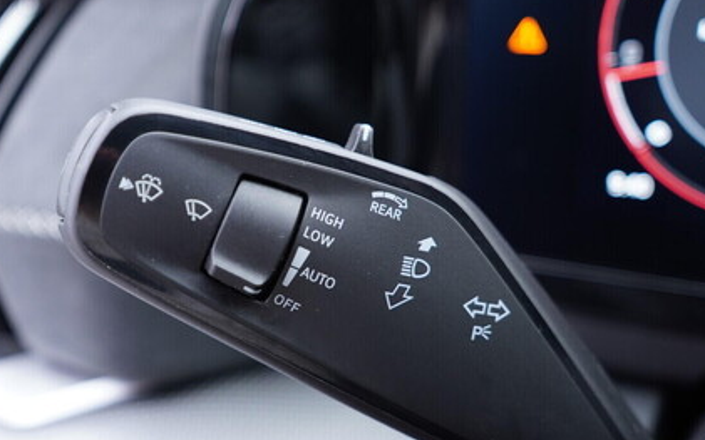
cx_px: 303
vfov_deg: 26.9
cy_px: 230
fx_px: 922
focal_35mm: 48
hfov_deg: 41.7
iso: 400
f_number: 2.8
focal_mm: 24
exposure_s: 1/40
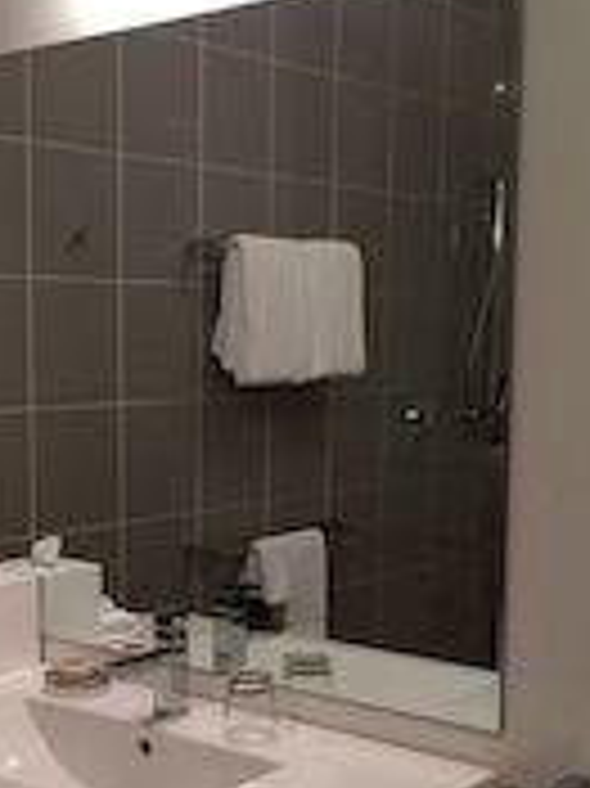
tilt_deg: -9.2
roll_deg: +0.6
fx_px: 1320
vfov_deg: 33.0
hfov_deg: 24.9
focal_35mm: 58
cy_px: 509
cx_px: 144
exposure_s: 1/33
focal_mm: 4.15
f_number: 2.2
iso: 100
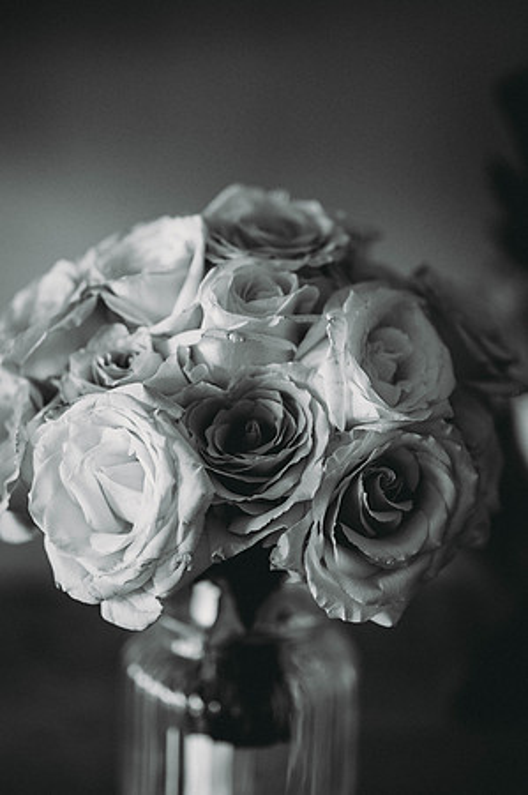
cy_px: 398
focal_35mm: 85
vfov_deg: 23.9
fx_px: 1874
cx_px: 264
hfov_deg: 16.0
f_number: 1.8
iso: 360
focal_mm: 85
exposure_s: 1/160
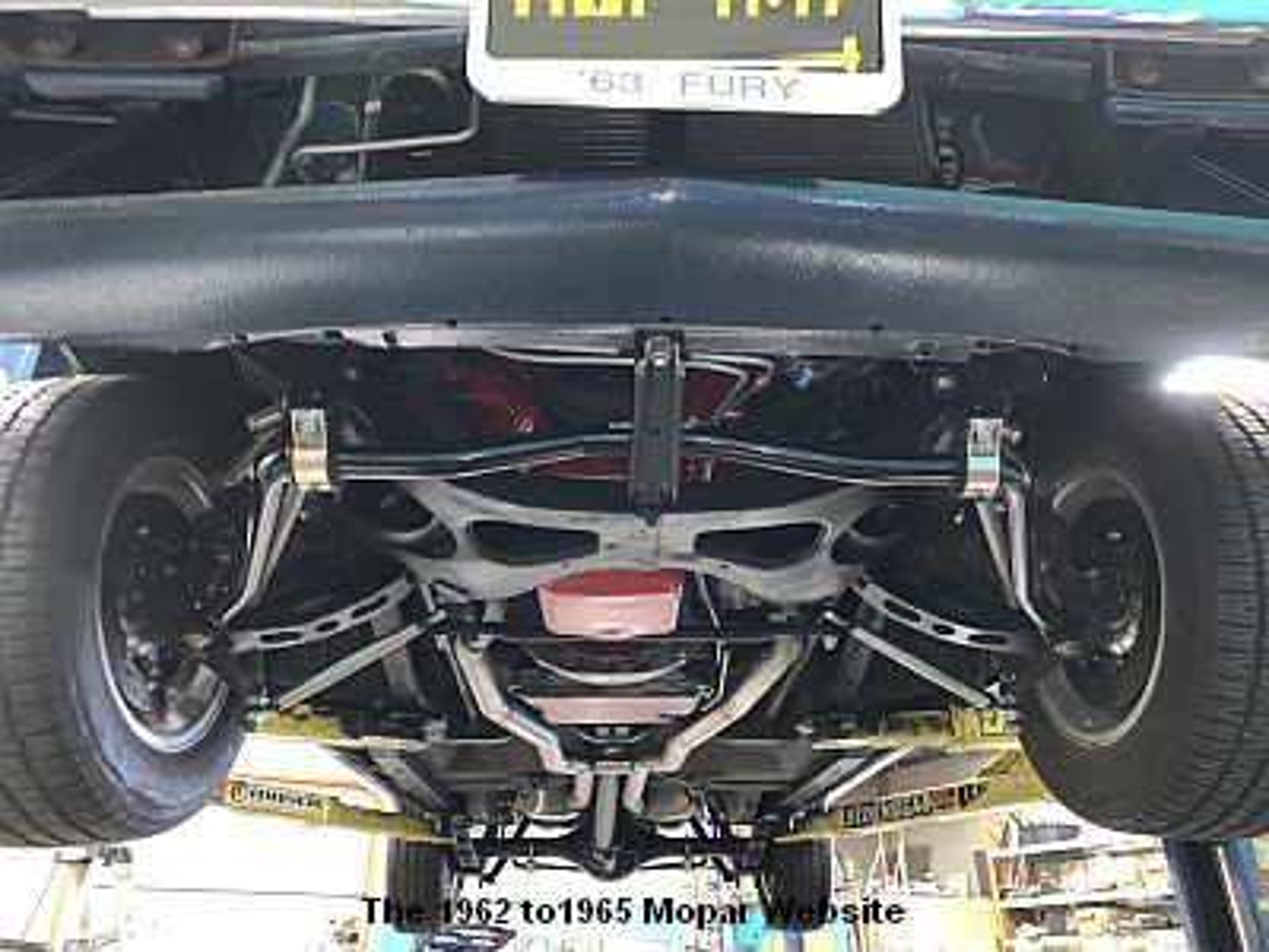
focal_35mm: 26
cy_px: 476
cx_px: 634
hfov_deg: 67.3
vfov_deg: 53.1
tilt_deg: +28.5
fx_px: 953
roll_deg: +0.1
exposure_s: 1/5
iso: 100
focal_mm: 4.25
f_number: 1.8
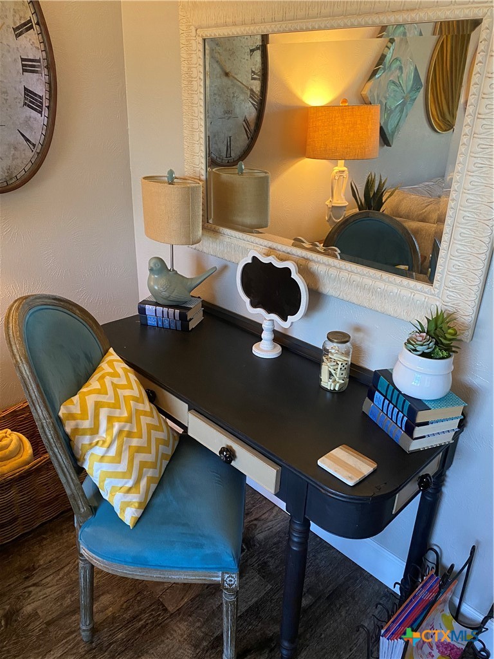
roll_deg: -0.9
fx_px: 495
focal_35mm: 26
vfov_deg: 67.3
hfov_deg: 53.1
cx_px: 247
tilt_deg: -23.2
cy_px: 330
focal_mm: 4.25
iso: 400
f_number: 1.8
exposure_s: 1/45
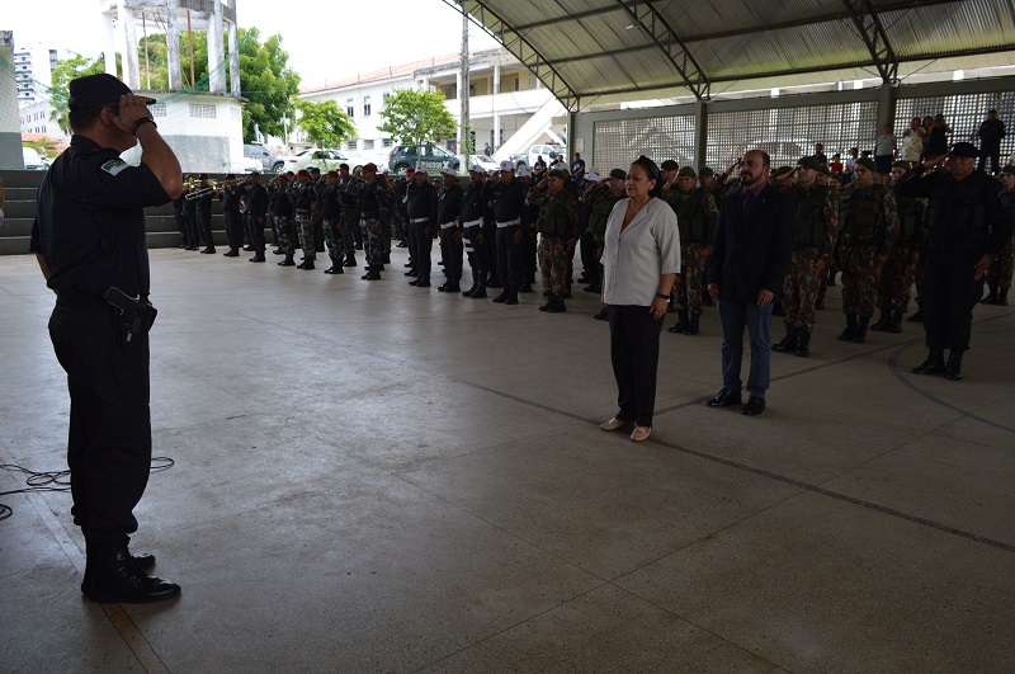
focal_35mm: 27
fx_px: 760
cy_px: 337
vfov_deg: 47.8
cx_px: 508
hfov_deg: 67.5
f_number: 5.6
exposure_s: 1/125
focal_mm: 18
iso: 110
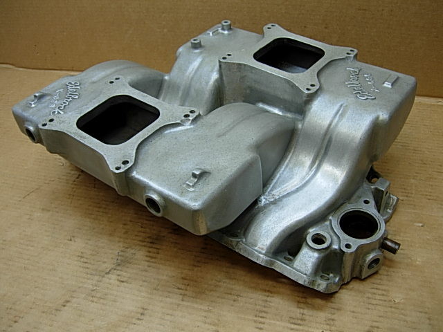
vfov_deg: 39.7
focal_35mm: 36
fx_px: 461
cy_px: 166
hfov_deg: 51.4
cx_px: 222
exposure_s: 1/20.1
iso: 50
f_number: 2.7
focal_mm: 7.5
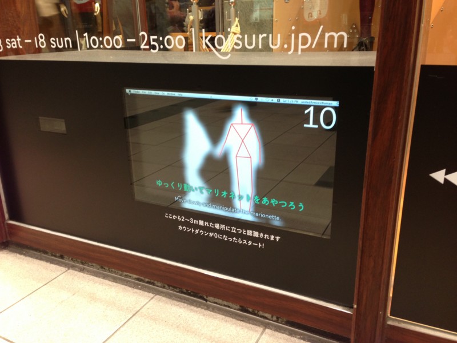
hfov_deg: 55.4
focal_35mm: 33
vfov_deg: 42.9
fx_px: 436
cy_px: 172
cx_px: 228
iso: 100
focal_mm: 4.13
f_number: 2.4
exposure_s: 1/20
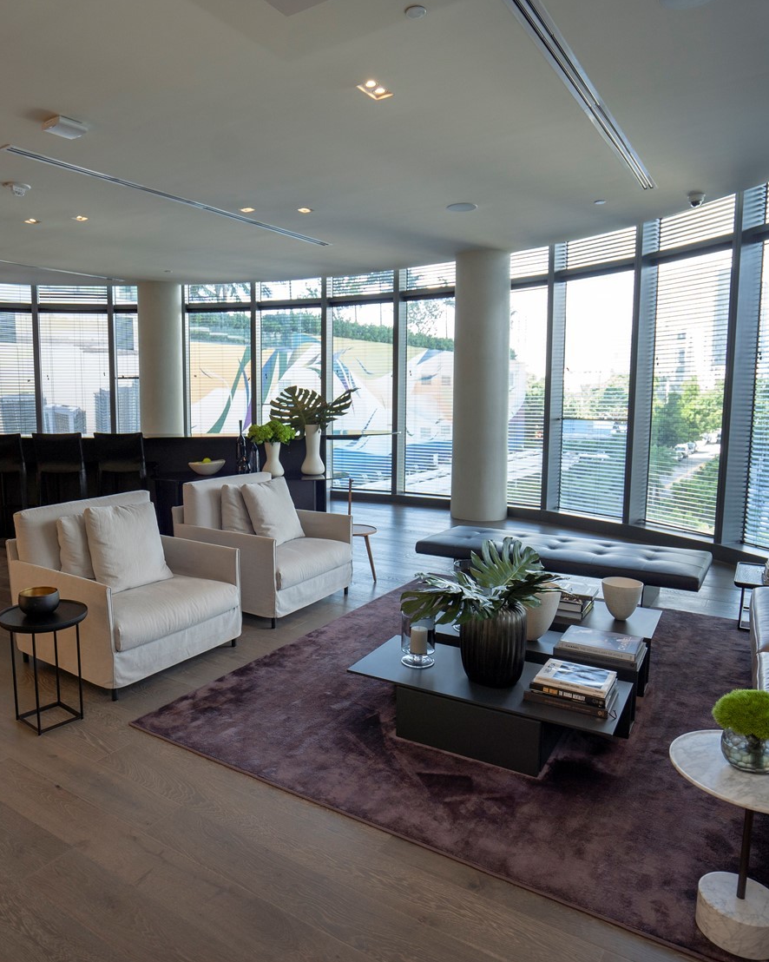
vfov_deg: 72.6
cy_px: 473
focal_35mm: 23
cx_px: 299
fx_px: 655
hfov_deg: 60.2
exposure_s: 1/125
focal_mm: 16
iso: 500
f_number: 4
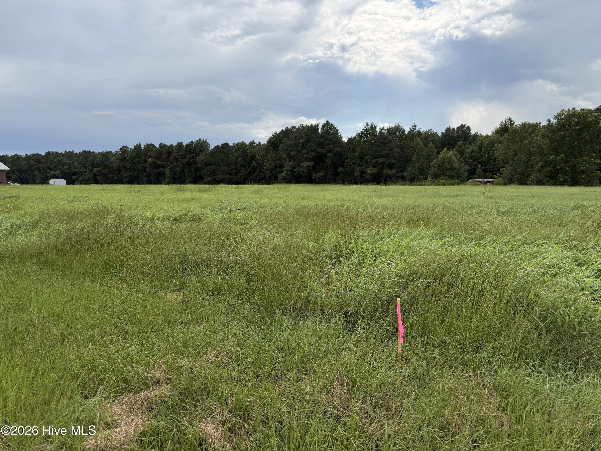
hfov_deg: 71.6
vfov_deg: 56.8
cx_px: 300
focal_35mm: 24
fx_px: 417
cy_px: 226
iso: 100
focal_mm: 6.76
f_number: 1.78
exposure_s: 1/4673
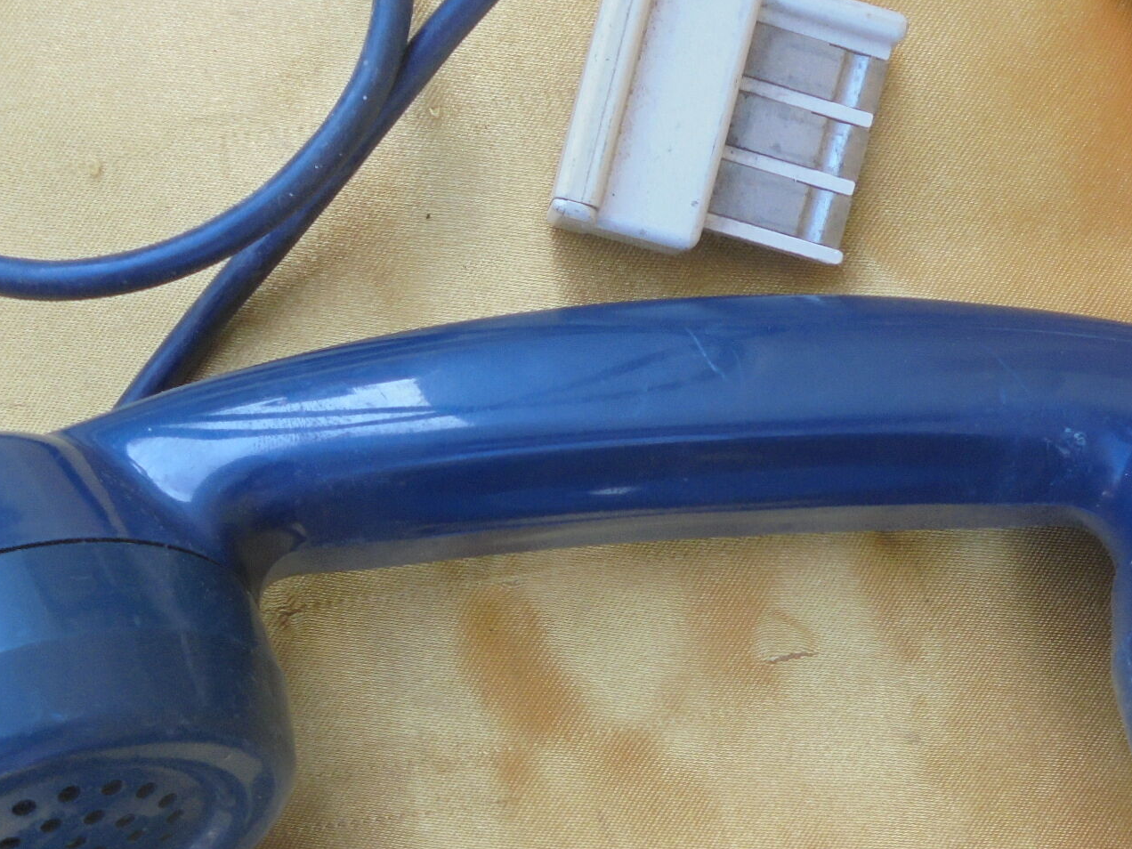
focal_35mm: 53
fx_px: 1733
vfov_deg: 27.1
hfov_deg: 36.1
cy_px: 656
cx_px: 647
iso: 100
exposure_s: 1/80
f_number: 3.5
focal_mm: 4.6
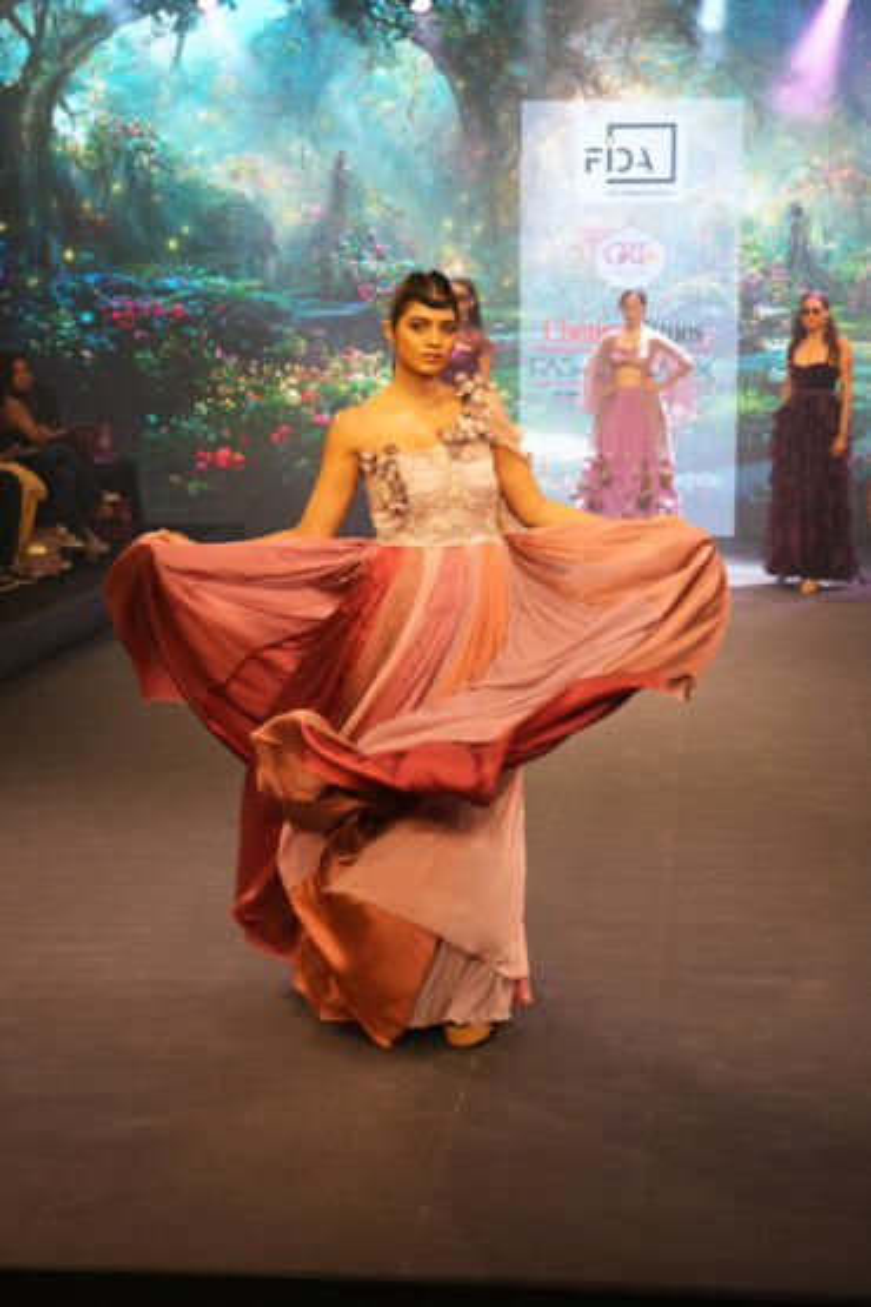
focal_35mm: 72
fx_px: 2613
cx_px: 436
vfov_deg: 28.1
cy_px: 654
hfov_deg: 18.9
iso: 1600
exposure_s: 1/250
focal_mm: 48
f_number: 4
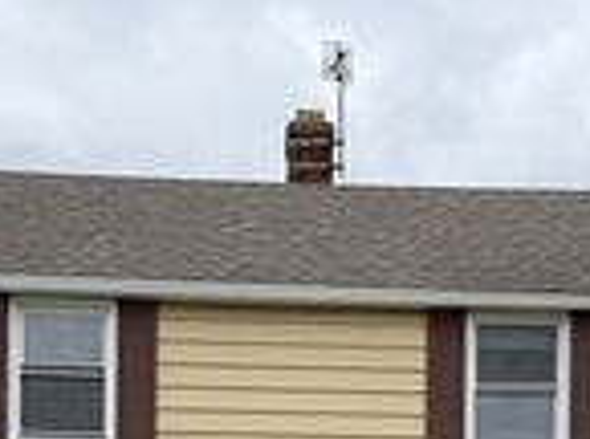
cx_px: 326
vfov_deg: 15.8
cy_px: 717
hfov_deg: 23.6
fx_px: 1411
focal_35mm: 83
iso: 80
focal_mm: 6.76
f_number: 1.78
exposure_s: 1/1770
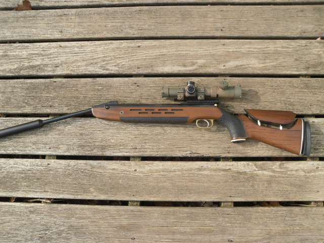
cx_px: 162
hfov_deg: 54.0
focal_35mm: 34
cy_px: 122
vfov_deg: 41.8
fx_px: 318
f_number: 8.1
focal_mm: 6
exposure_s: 1/66
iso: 80
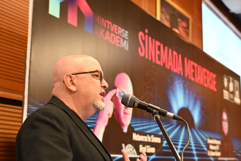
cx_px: 145
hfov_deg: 33.3
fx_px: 402
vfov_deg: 22.6
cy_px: 93
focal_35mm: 60
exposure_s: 1/125
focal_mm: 32
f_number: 3.2
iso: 5000
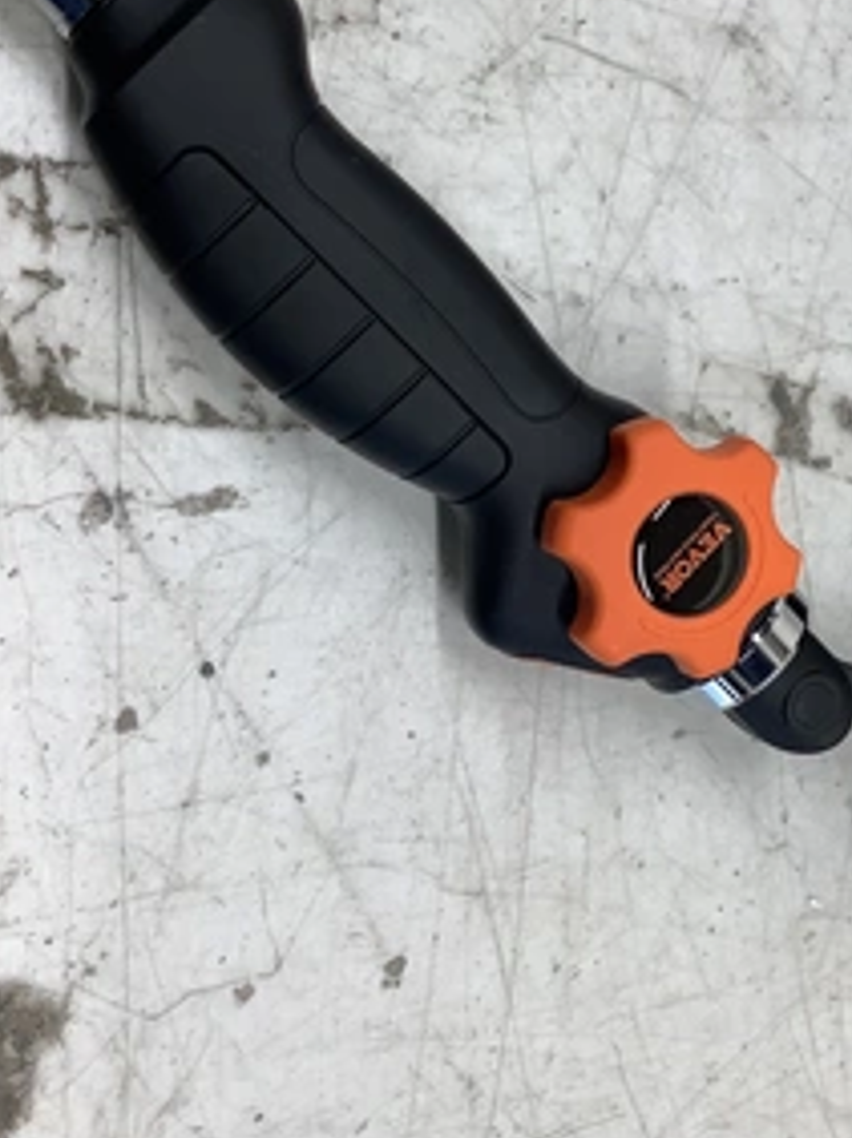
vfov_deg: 42.9
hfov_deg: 32.5
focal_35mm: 44
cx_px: 585
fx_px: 1446
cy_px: 517
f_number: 2.4
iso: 64
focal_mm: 3.3
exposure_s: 1/120
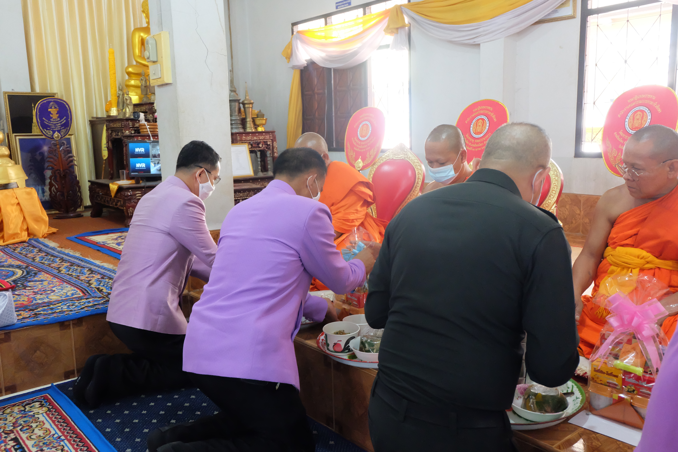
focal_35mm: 30
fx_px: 565
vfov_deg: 43.6
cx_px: 339
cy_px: 226
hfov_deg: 61.9
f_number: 3.8
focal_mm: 20.1
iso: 6400
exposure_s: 1/100
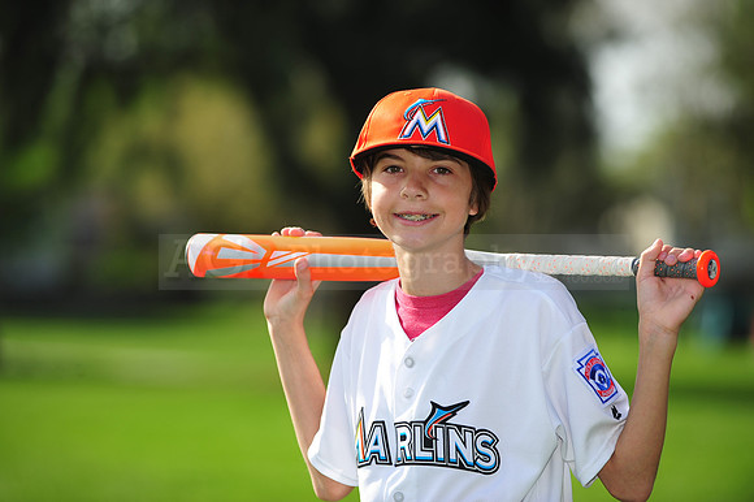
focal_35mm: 200
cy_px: 251
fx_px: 4186
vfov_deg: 6.9
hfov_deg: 10.3
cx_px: 377
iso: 200
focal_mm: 200
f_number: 4.5
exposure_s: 1/1000
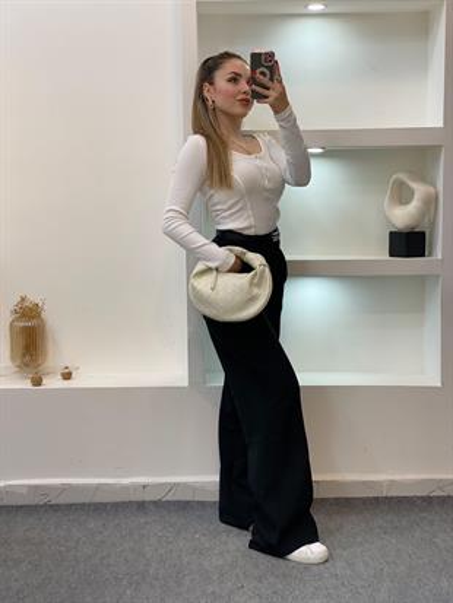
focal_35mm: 52
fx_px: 907
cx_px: 226
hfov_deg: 28.0
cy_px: 302
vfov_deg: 36.8
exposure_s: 1/100
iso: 80
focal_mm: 6
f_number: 2
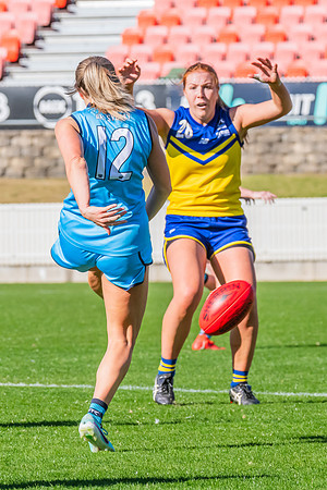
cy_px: 262
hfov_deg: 2.6
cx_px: 155
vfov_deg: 3.9
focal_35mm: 525
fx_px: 7149
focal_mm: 270
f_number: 11
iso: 800
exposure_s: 1/1250
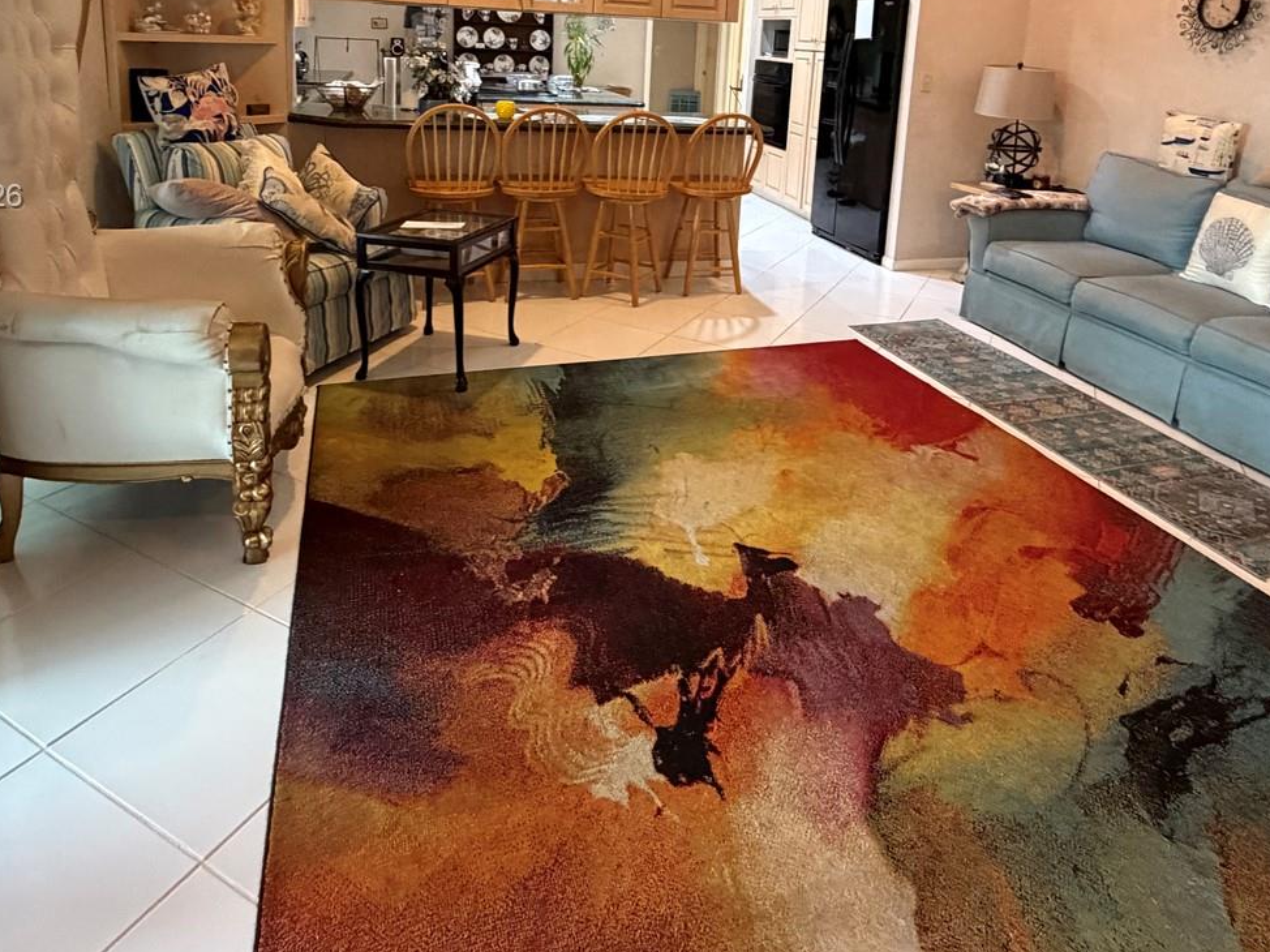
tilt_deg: -9.7
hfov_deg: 73.9
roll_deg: -2.5
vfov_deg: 55.0
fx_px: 844
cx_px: 660
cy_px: 198
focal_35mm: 23
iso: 500
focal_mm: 2.22
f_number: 2.2
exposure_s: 1/59
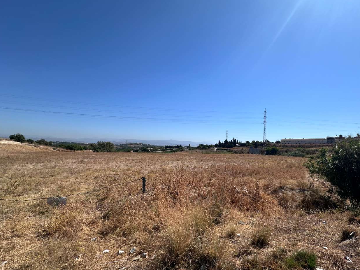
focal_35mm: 17
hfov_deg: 90.4
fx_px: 177
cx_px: 207
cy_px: 145
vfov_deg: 74.6
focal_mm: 2.22
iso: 50
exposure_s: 1/3300
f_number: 2.2
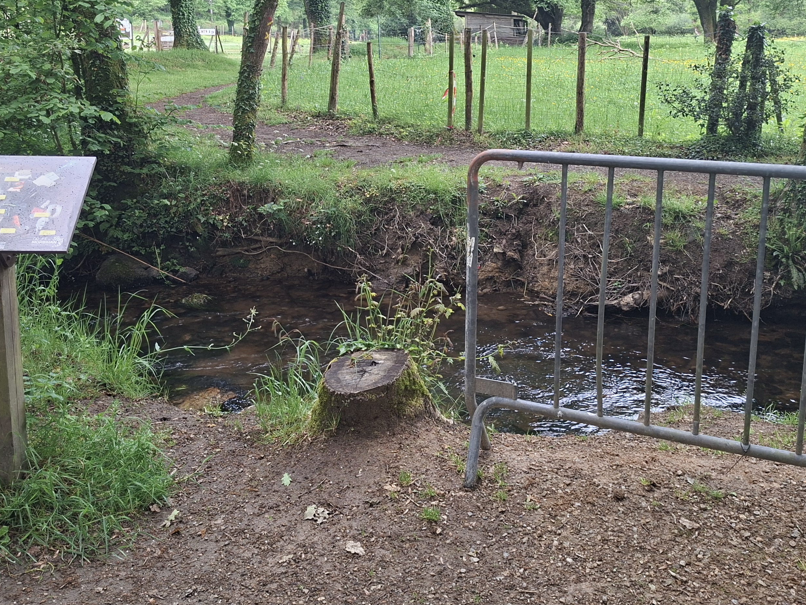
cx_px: 377
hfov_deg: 50.1
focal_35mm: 37
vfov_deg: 38.0
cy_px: 175
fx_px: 862
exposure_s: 1/103
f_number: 1.8
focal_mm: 5.54
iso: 50
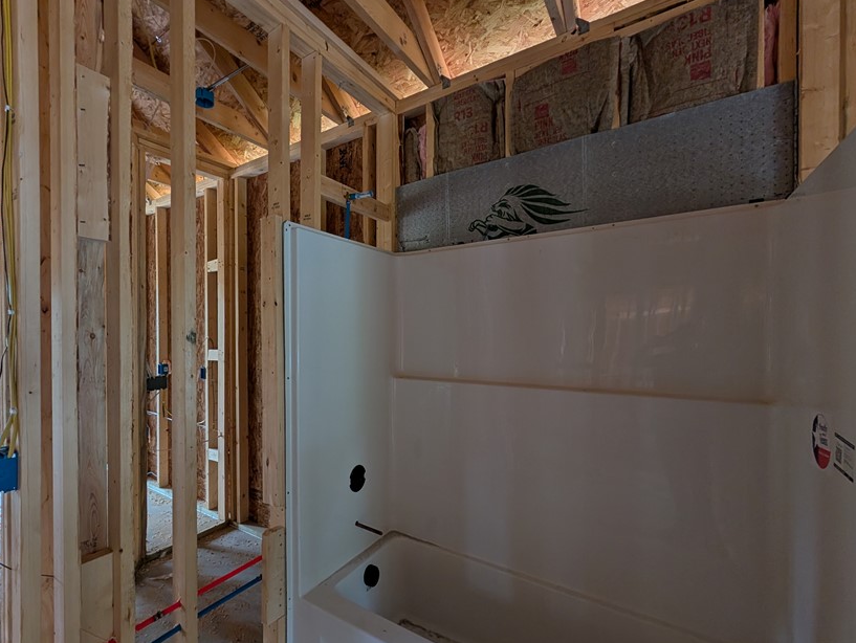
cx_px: 354
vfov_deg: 81.8
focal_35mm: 15
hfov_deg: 97.2
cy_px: 335
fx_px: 371
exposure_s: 1/30.1
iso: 122
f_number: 1.7
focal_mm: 2.02
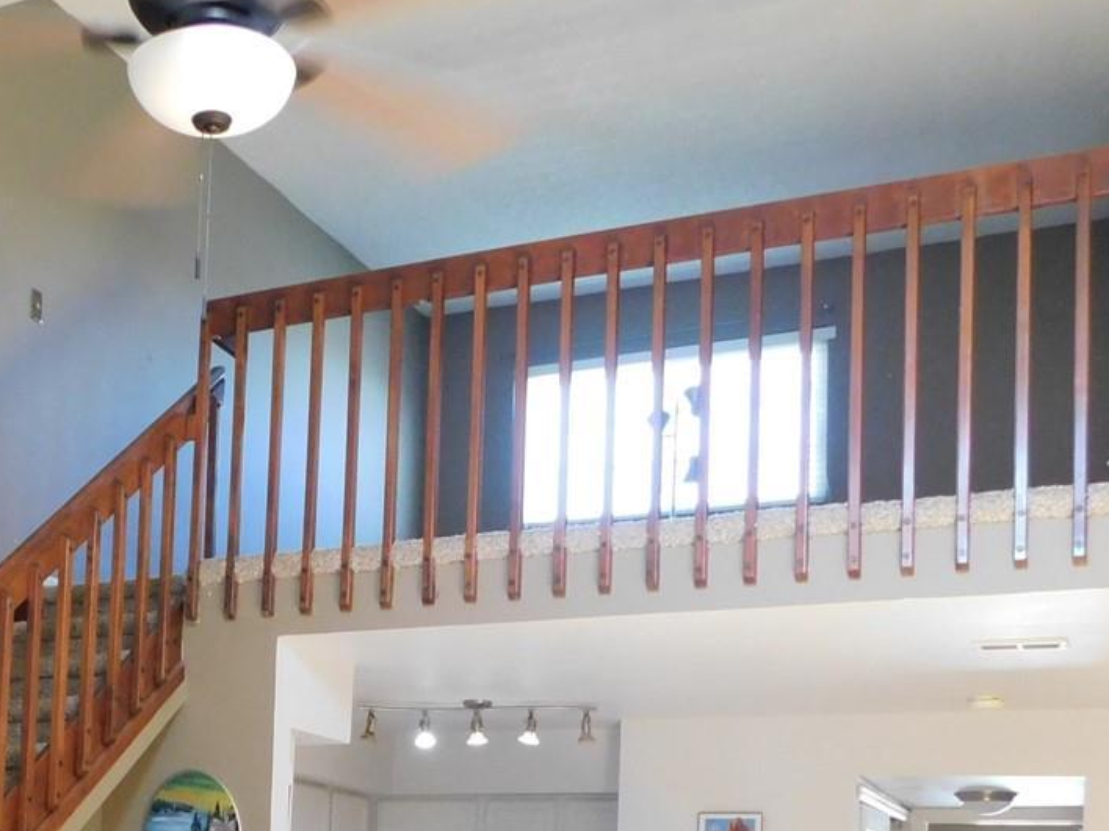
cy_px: 873
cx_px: 265
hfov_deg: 35.9
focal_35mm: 52
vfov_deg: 26.2
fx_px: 1666
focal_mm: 4
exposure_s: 1/30
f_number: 3
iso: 400
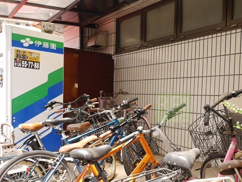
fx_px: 259
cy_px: 111
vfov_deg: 38.5
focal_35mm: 37
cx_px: 173
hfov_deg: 48.7
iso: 160
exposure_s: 1/160
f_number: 4
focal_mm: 9
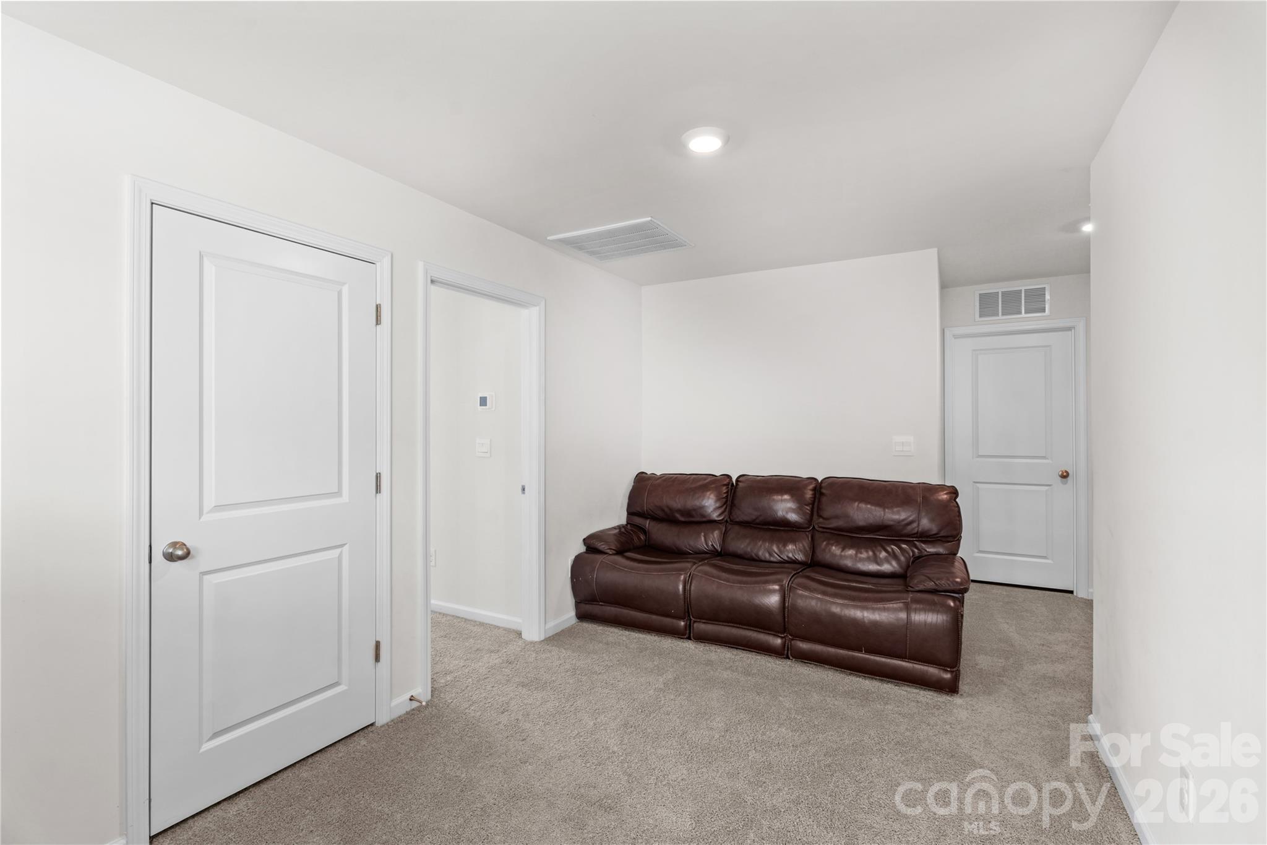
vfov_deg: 73.7
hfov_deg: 96.7
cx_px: 634
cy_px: 422
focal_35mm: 16
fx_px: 563
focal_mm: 16
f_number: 8
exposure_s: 1/1.25
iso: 100
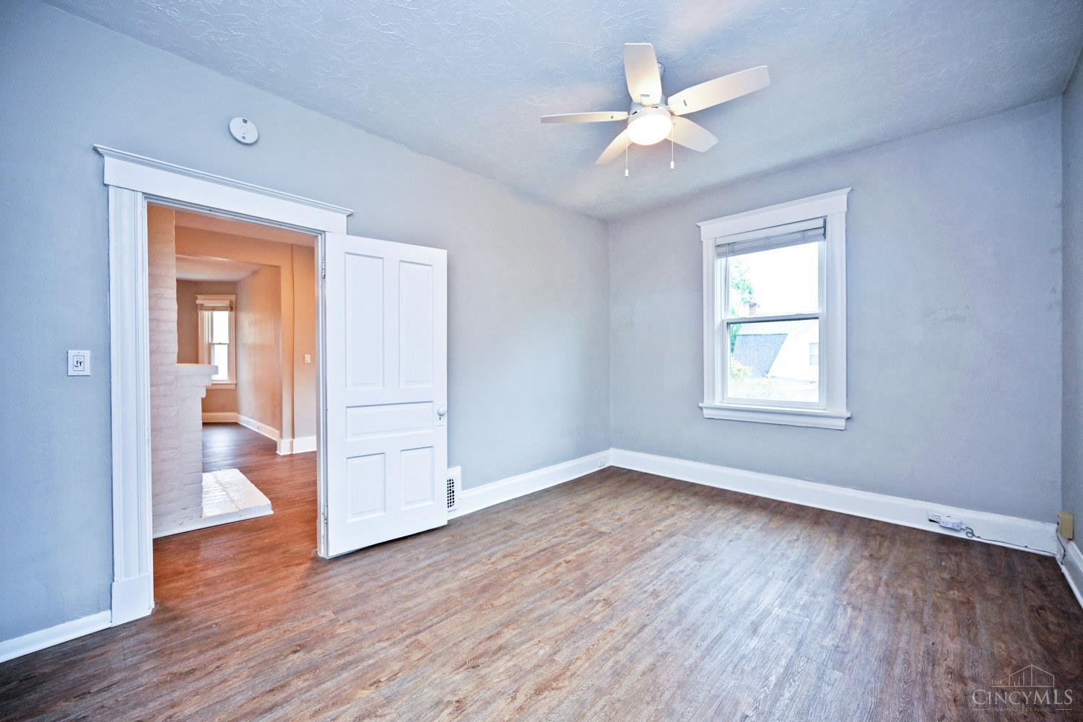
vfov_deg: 81.2
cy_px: 361
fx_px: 421
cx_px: 542
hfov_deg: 104.3
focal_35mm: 14
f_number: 4
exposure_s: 1/60
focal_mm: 14
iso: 320
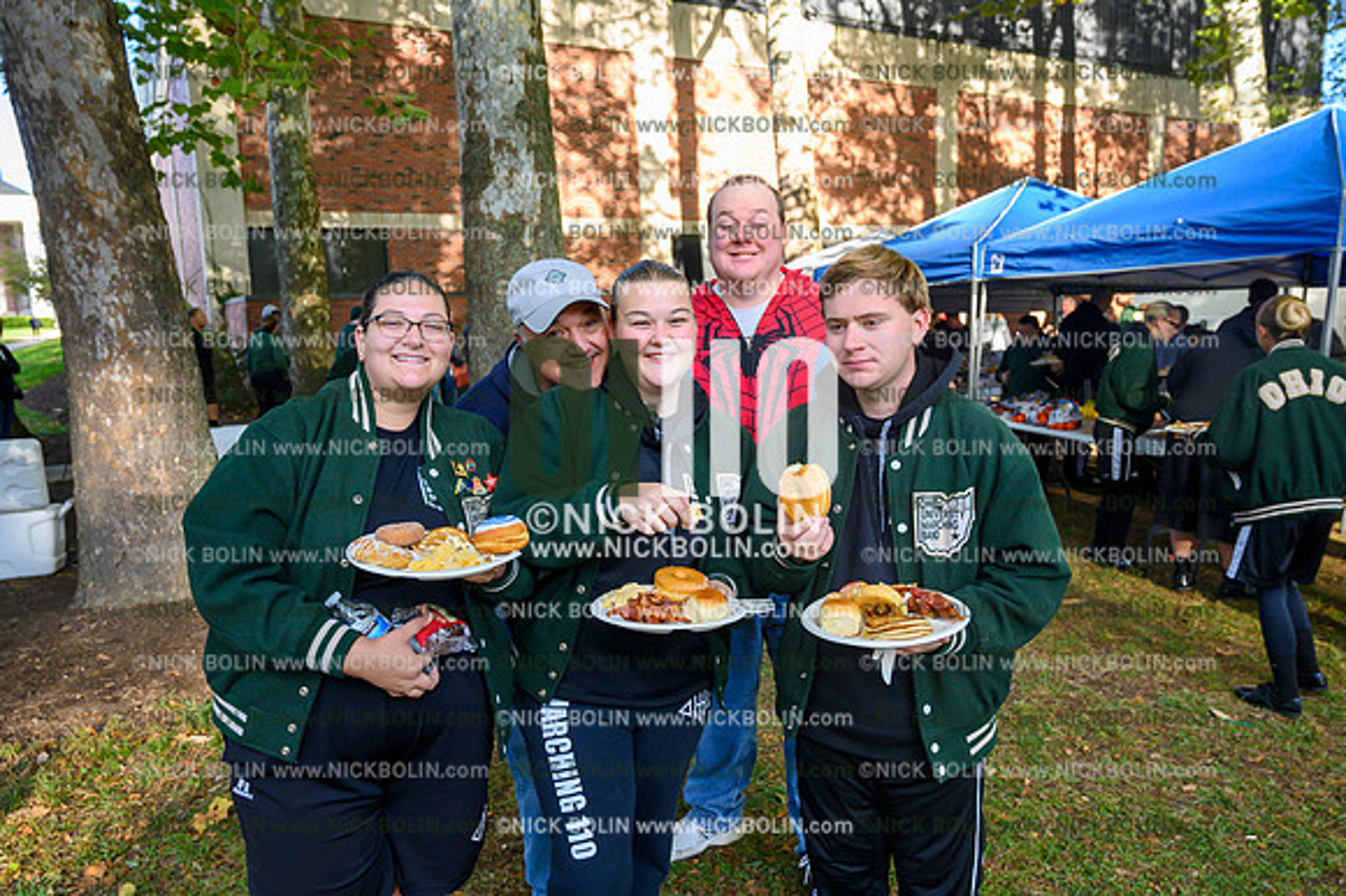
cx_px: 673
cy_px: 448
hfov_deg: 68.4
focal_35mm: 26
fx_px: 990
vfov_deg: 48.7
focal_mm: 26.5
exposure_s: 1/1250
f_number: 5
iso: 2500
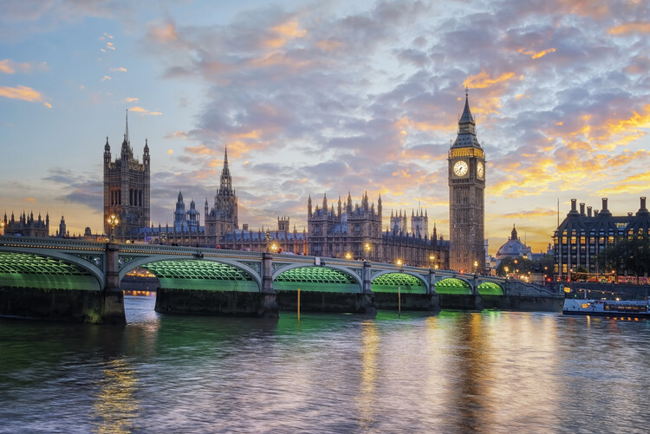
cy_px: 217
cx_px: 325
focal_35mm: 38
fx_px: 686
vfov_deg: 35.1
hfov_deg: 50.7
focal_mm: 38
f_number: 11
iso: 64
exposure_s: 3
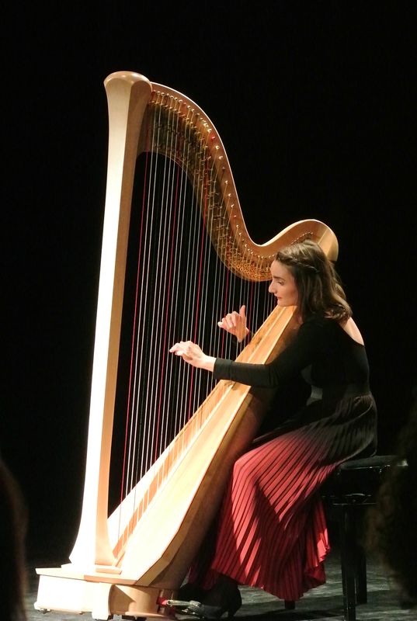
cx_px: 208
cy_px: 310
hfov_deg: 11.2
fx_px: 2127
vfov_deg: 16.6
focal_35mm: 123
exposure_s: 1/125
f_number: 5
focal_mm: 45.9
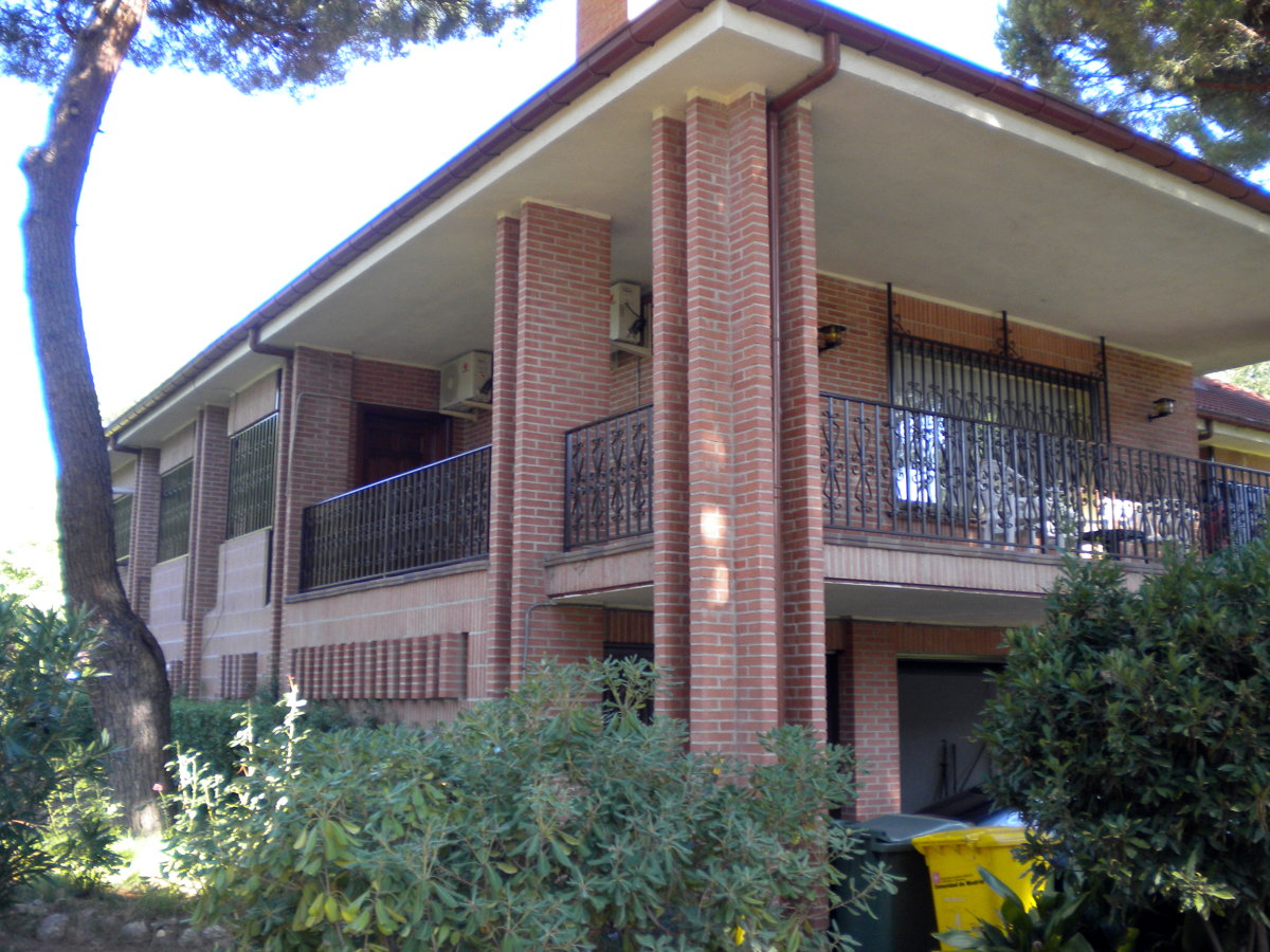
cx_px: 635
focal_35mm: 35
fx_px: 1284
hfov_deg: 52.6
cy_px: 476
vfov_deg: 40.7
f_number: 3.1
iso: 138
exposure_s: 1/68.7
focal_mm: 6.3
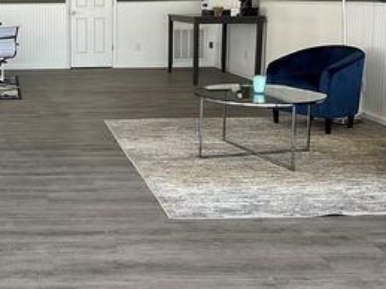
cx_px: 34
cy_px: 66
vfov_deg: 25.7
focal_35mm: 56
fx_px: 624
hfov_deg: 32.5
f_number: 1.8
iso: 25
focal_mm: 3
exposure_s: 1/120
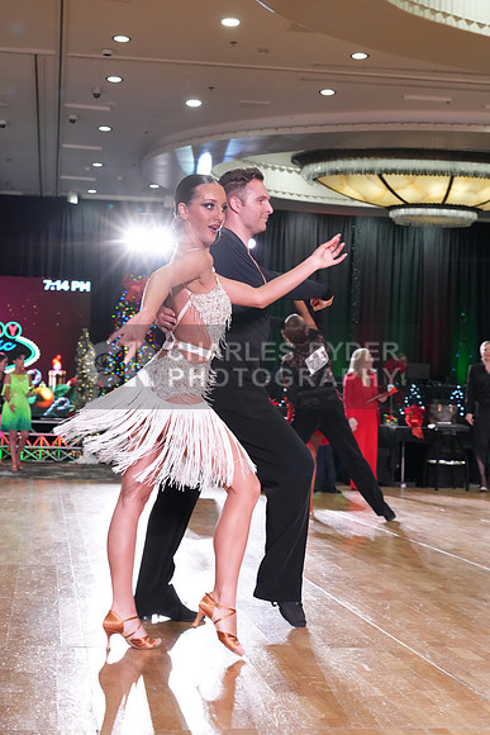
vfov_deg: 34.5
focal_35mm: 58
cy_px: 368
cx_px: 245
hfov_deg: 23.4
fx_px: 1183
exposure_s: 1/200
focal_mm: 58
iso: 4000
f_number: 6.3
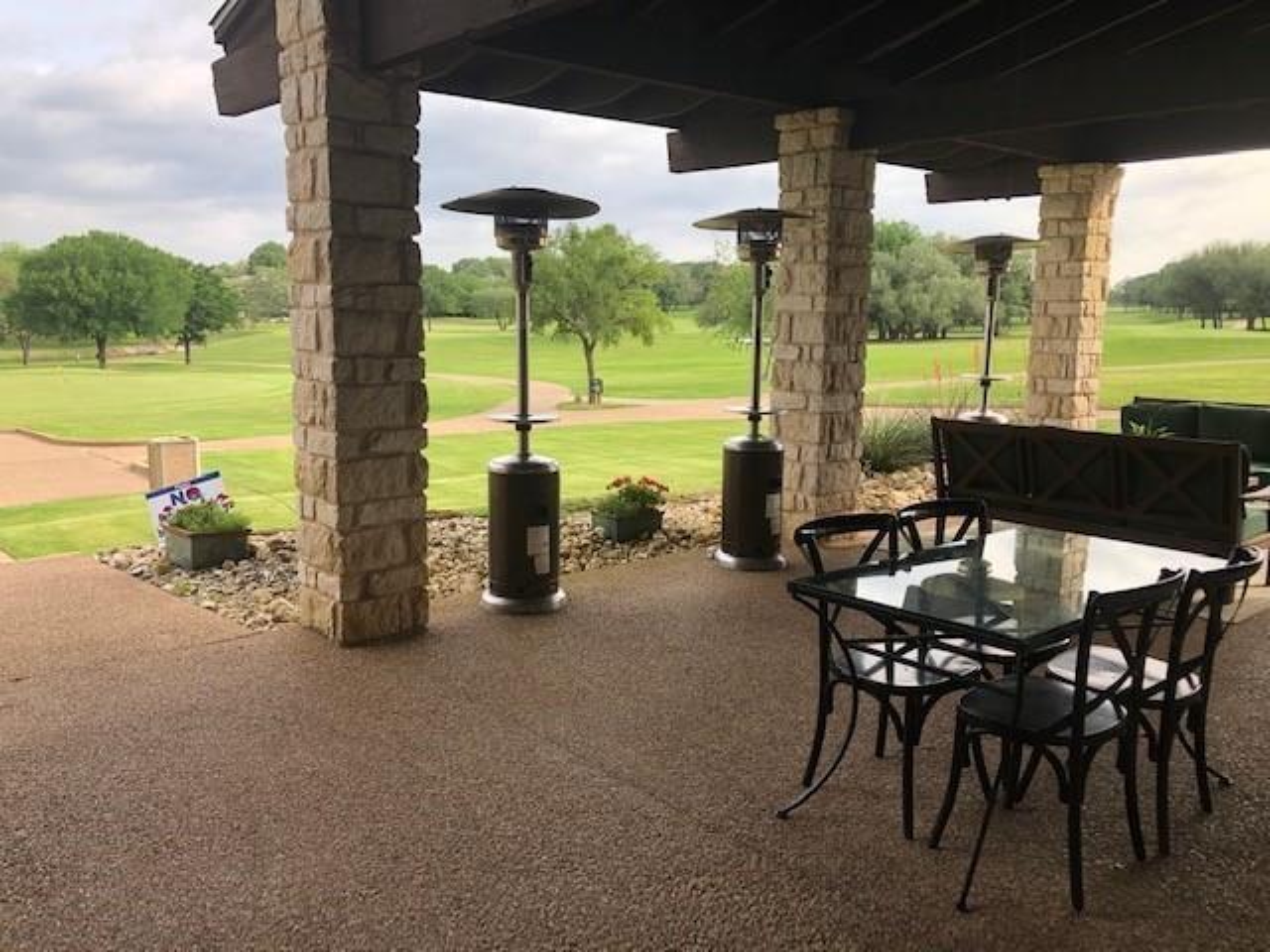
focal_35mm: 28
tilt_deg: -9.0
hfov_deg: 63.4
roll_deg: -1.4
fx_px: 1027
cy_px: 476
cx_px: 635
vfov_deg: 49.7
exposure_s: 1/428
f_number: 1.8
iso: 20
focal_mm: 3.99
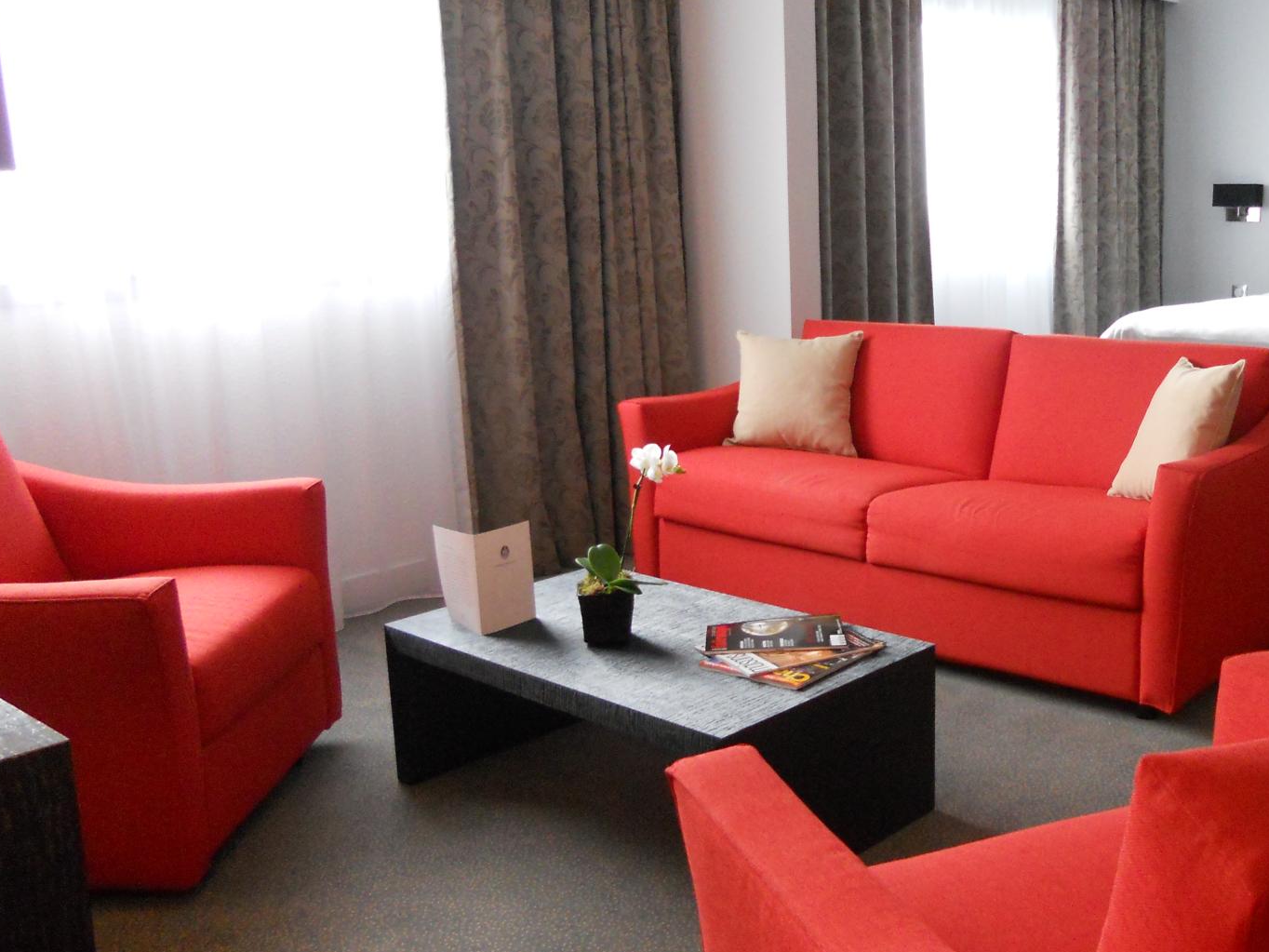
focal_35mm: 38
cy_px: 430
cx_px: 834
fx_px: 1393
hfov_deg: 48.3
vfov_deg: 37.7
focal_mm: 4.9
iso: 400
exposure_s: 1/25
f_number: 3.2
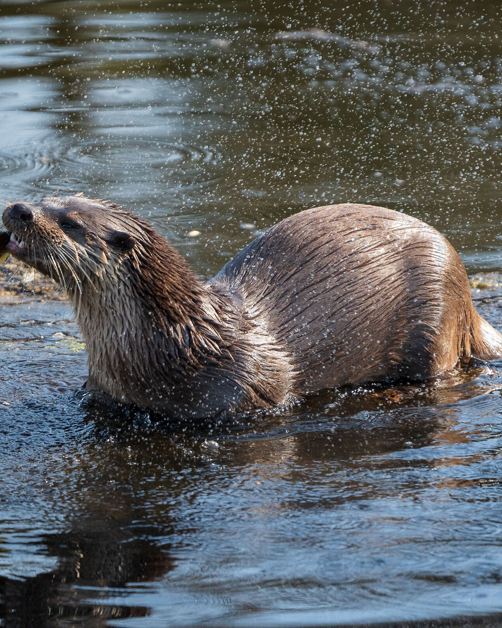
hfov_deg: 1.3
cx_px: 275
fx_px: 21473
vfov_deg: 1.7
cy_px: 314
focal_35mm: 1156
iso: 1600
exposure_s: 1/1600
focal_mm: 547
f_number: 6.3
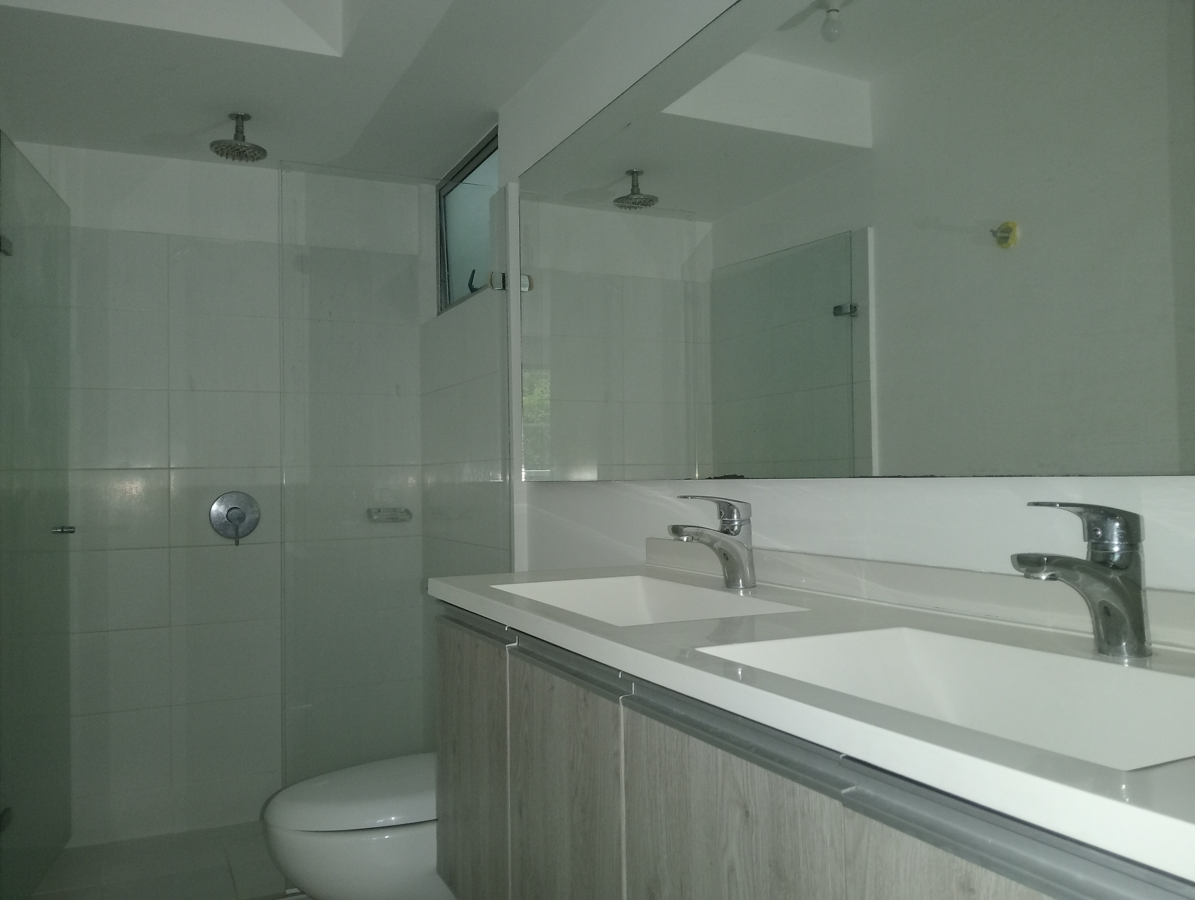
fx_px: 968
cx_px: 598
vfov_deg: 49.9
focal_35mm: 28
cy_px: 450
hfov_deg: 63.4
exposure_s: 1/25
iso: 856
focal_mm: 3.98
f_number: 1.8
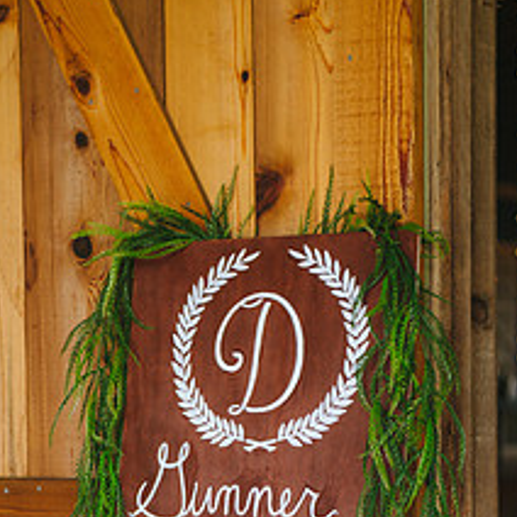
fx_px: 2129
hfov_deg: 13.8
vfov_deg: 13.7
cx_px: 258
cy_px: 476
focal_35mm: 126
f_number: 2.8
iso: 80
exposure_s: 1/60
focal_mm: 70
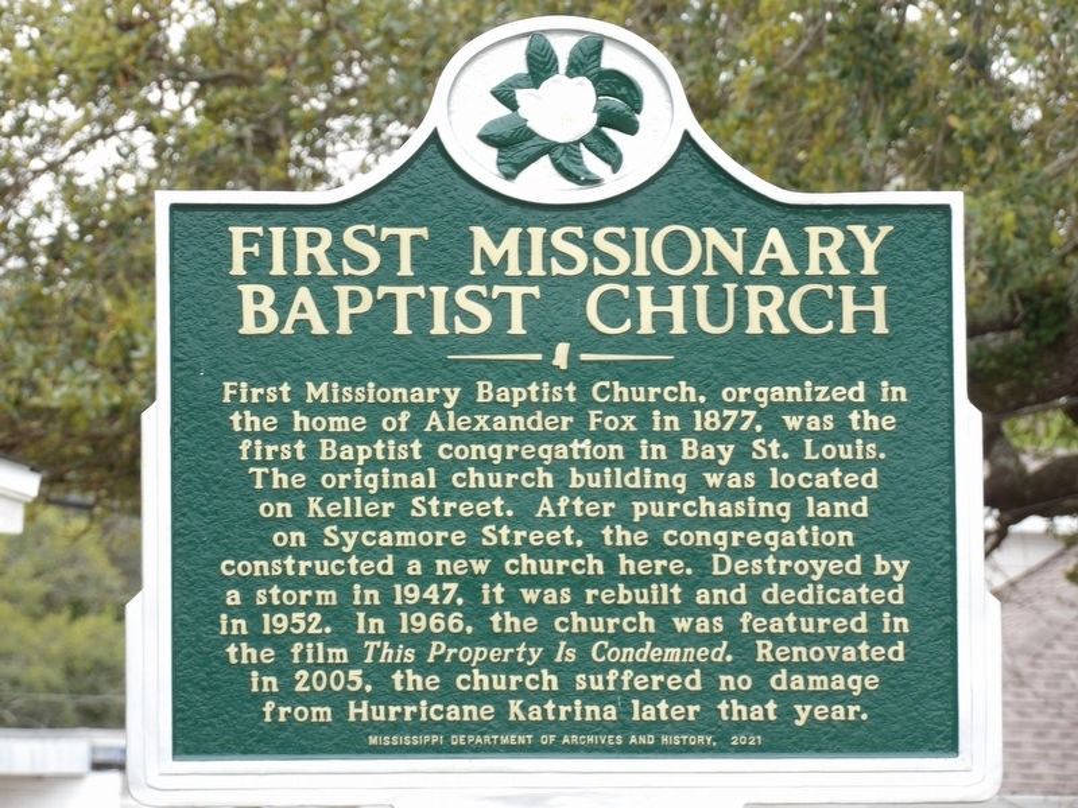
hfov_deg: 5.5
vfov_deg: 4.1
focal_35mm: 363
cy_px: 404
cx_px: 539
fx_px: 11304
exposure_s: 1/83
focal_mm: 65.2
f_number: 4.2
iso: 200
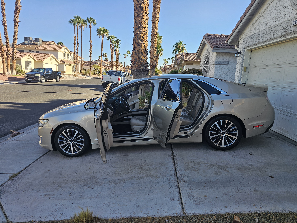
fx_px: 197
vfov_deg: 58.9
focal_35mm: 23
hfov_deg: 73.9
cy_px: 112
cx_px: 148
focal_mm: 6.3
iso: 10
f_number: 1.7
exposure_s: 1/296
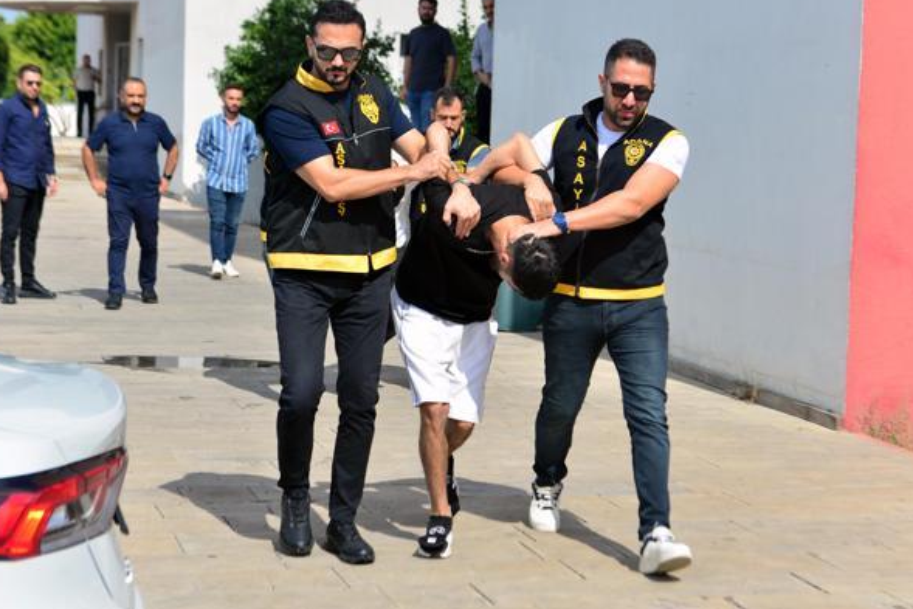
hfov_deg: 27.7
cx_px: 454
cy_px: 293
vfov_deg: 18.7
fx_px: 1852
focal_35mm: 73
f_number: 5.6
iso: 200
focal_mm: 70
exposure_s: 1/800
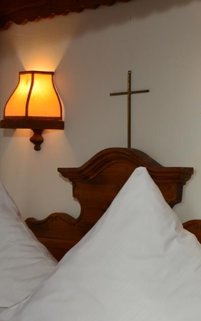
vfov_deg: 22.3
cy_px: 194
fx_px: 816
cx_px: 21
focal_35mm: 93
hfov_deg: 13.9
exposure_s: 1/40
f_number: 6.3
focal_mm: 32
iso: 320
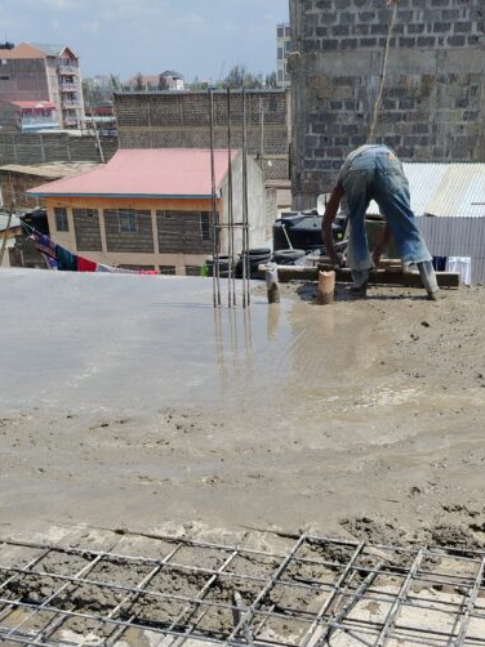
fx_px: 916
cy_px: 634
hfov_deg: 29.6
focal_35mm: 49
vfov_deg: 35.5
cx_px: 285
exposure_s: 1/925
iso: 100
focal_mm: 5.25
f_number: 1.75
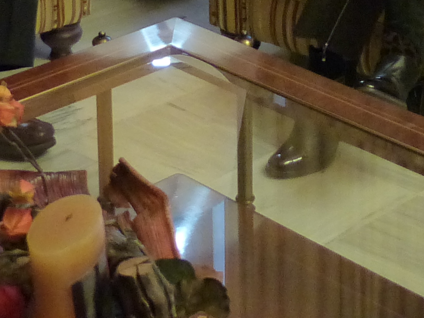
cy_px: -266
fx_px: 1580
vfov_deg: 10.7
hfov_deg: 15.2
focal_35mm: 129
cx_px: 332
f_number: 2.8
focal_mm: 5.5
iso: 400
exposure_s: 1/30
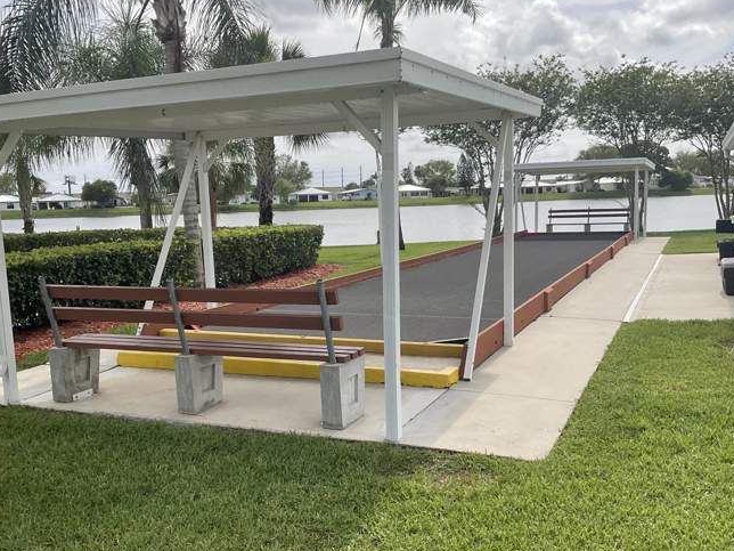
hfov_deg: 51.3
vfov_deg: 39.6
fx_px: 763
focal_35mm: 36
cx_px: 339
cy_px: 314
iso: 16
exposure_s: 1/1912
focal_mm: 3
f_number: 1.8
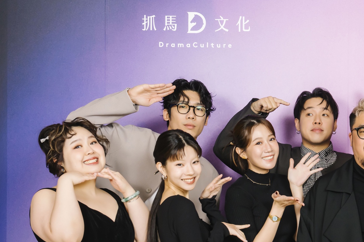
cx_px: 347
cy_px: 147
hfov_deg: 23.4
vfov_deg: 16.2
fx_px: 849
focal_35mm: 84
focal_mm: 38
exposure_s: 1/125
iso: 640
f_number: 6.3
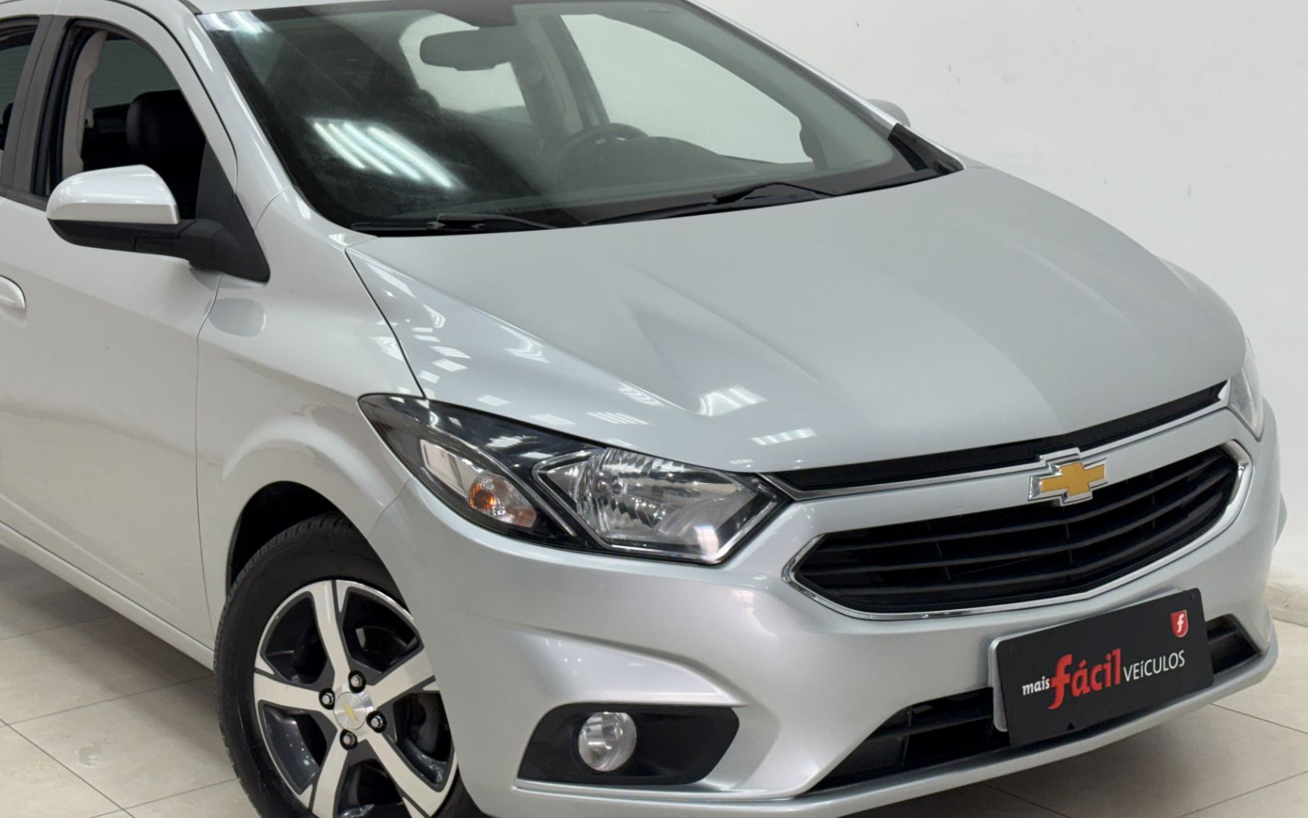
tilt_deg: -11.0
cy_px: 420
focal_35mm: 59
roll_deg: +3.1
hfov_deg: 34.5
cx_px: 560
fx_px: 2103
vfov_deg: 22.0
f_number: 1.78
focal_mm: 6.76
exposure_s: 1/120
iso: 125
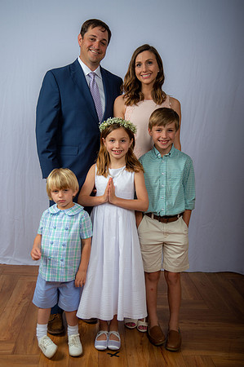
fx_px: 459
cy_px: 184
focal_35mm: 45
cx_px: 122
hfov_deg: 29.8
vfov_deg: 43.6
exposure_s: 1/200
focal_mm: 45
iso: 250
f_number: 6.3
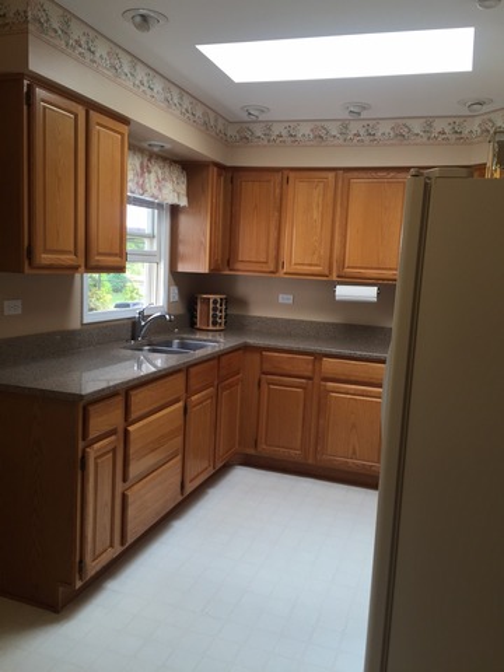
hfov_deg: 48.2
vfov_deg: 61.7
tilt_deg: -6.1
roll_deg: -3.5
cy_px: 336
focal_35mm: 29
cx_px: 252
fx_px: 563
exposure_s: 1/60
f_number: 2.2
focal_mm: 4.15
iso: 40
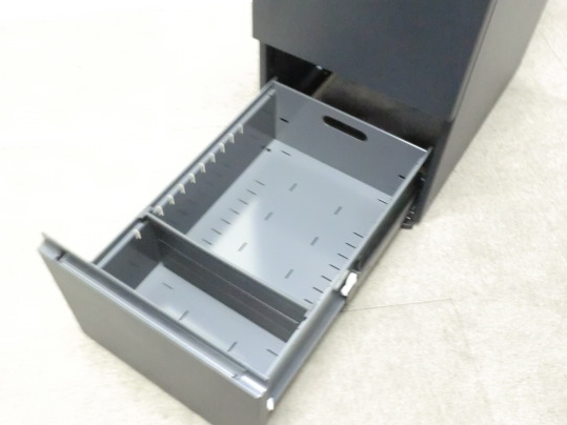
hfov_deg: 48.9
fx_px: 622
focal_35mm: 38
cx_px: 260
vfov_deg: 37.7
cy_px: 237
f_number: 3.5
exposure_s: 1/8
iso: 800
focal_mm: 5.8
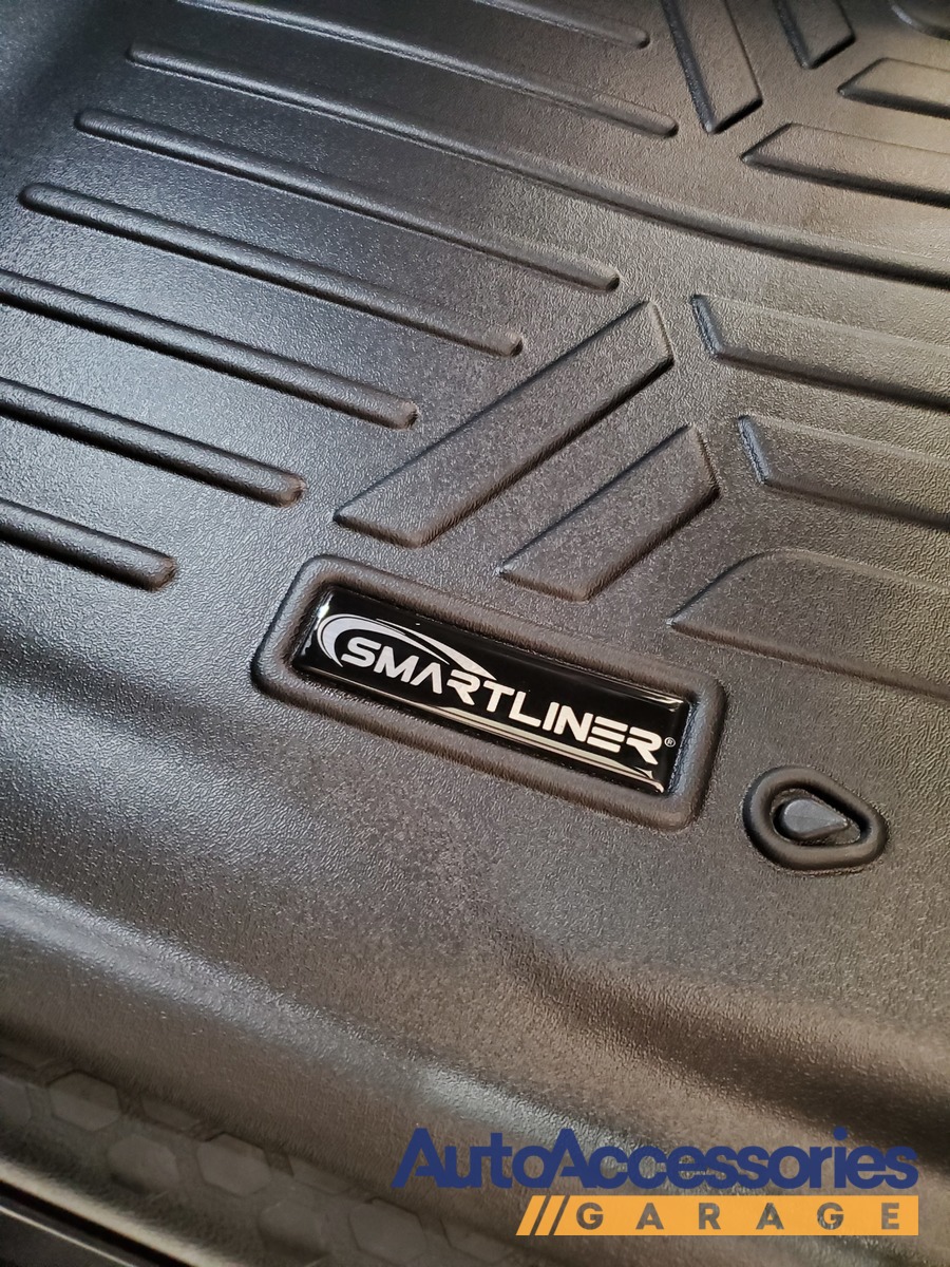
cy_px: 634
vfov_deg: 67.3
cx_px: 475
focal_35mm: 26
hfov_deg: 53.1
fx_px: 951
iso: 500
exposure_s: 1/14
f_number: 1.5
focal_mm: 4.3
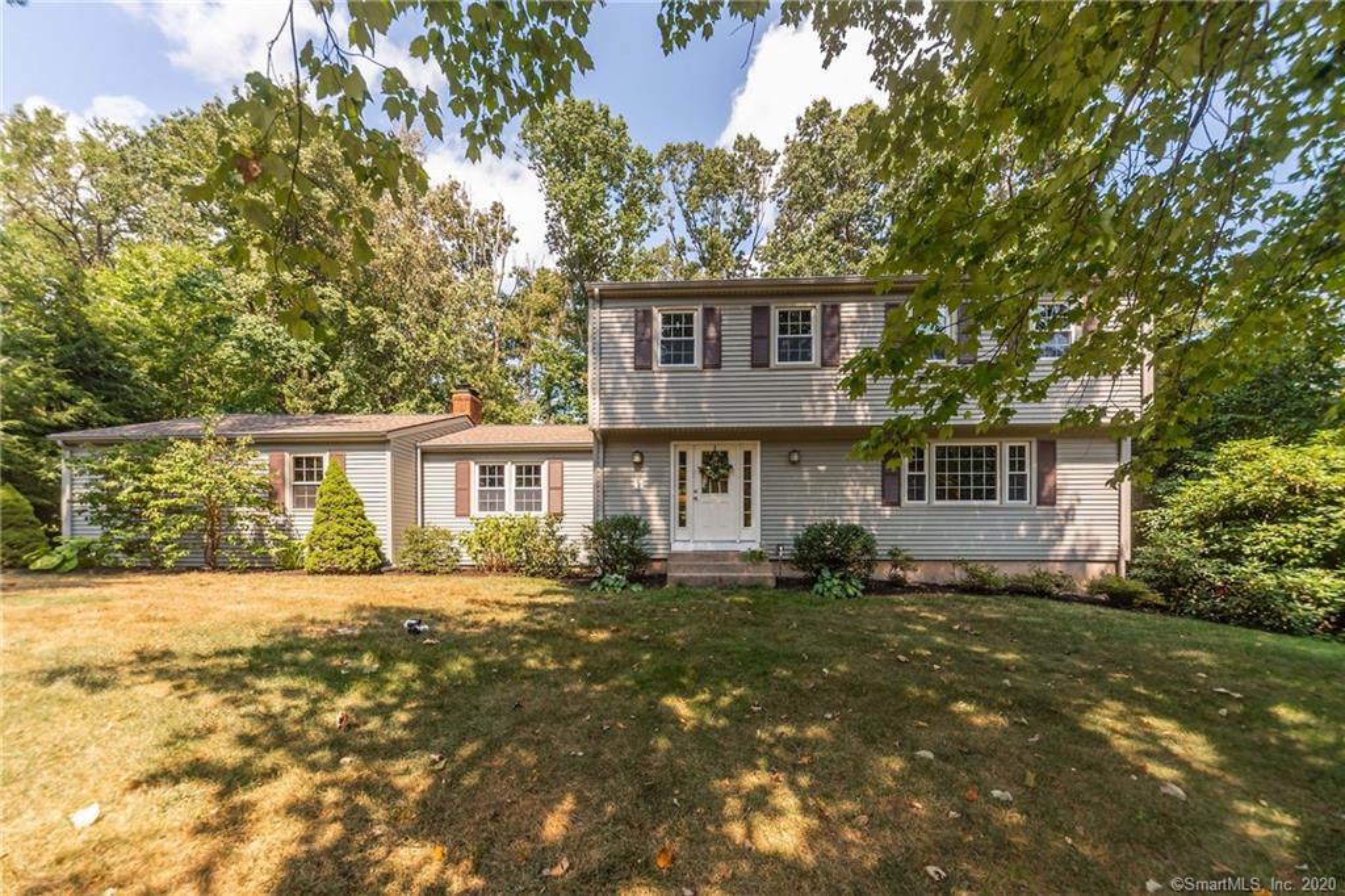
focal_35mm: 12
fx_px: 448
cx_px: 672
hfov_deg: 112.6
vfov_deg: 90.0
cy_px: 448
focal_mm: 12
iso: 80
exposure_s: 1/50
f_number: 10
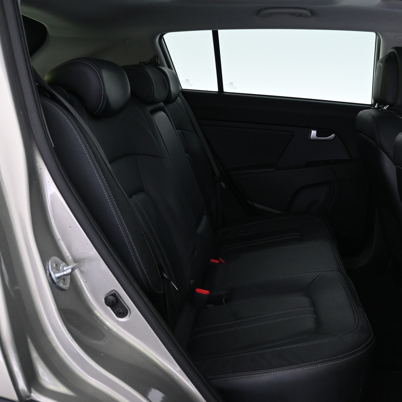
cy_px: 202
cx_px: 292
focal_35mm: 40
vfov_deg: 41.9
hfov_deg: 40.9
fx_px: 525
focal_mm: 20.5
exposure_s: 1/30
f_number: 3.8
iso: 1600
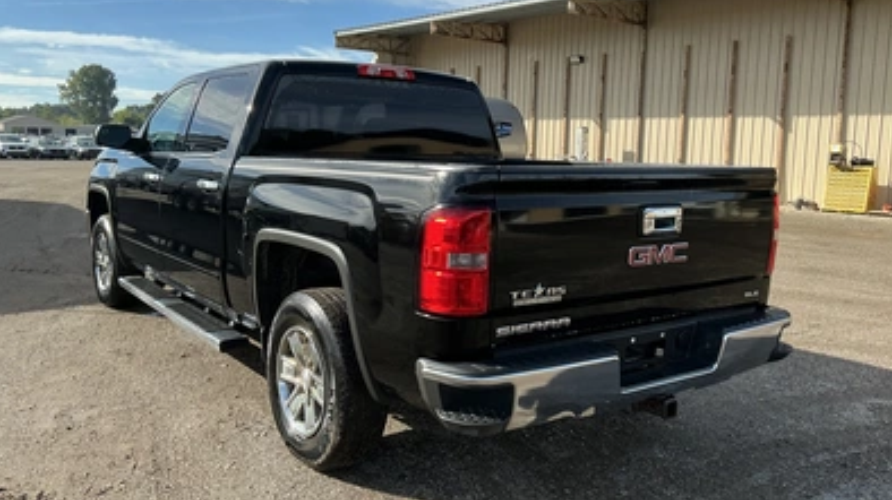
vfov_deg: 37.7
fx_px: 733
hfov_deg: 62.7
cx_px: 444
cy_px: 244
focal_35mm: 31
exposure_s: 1/770
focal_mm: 3
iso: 25
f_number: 1.8
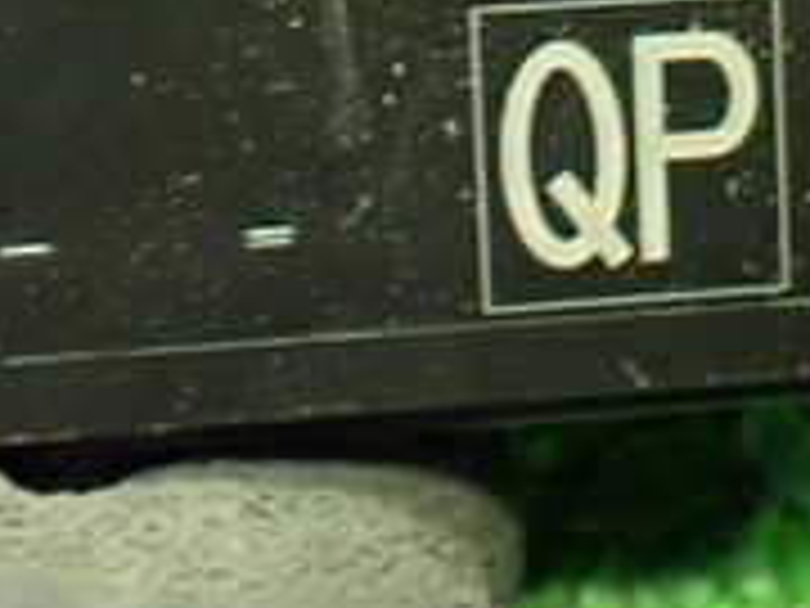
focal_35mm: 100
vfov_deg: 13.7
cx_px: 544
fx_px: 2340
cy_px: -365
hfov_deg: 19.6
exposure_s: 1/30
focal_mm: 5.4
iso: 800
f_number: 2.3
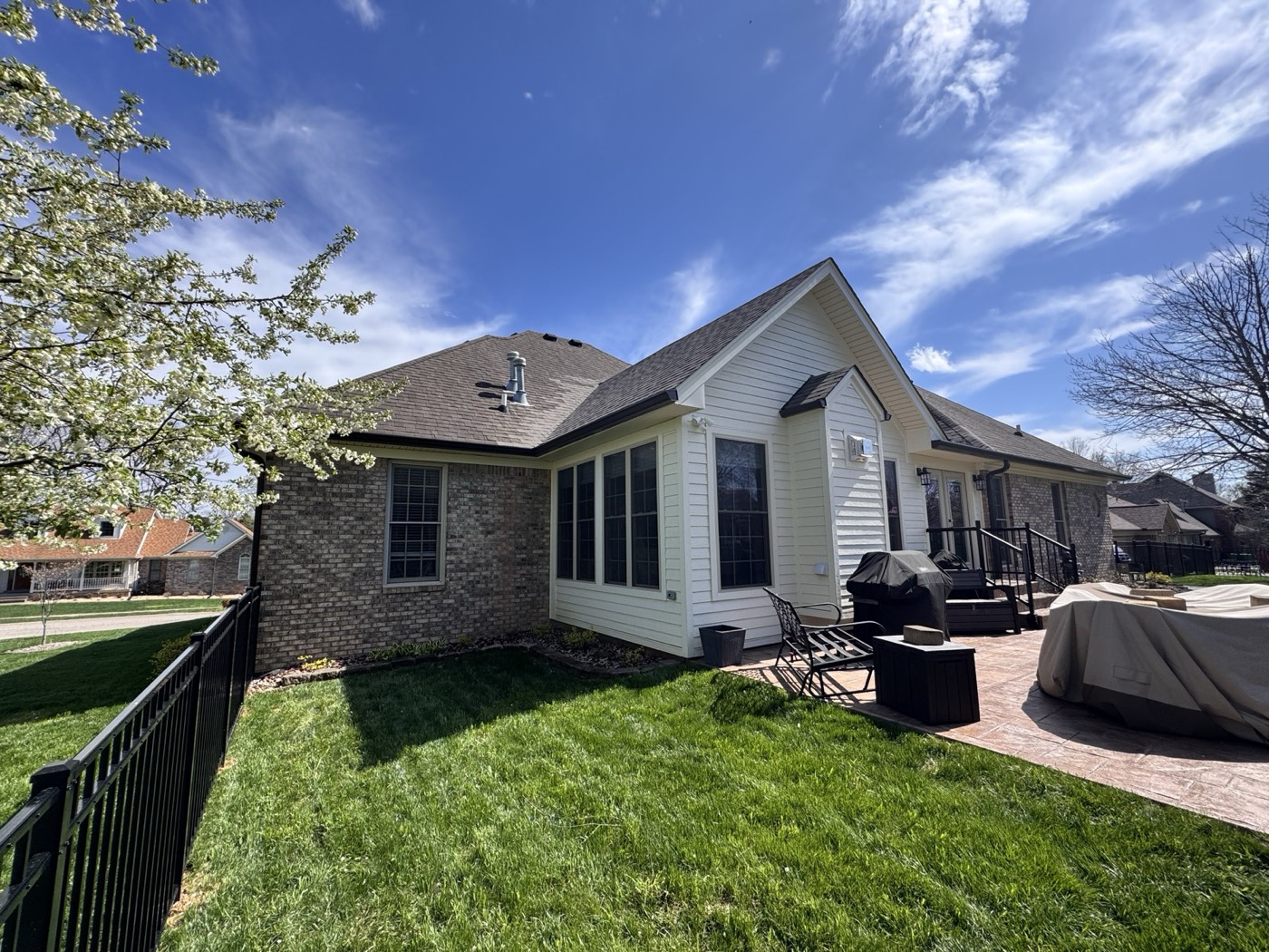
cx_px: 634
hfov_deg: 102.1
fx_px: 513
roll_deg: +0.5
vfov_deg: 85.7
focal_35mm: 14
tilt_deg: +7.0
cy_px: 476
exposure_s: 1/1078
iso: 50
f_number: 2.2
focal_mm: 2.22
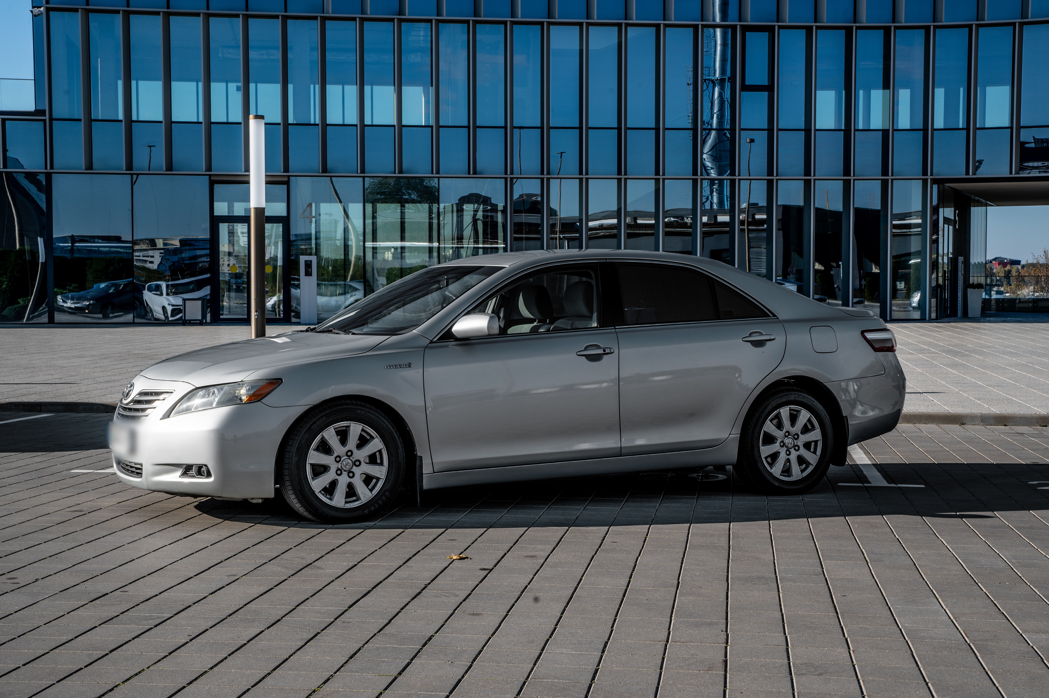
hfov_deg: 35.7
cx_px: 524
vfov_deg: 24.2
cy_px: 349
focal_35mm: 56
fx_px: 1631
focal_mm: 56
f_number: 13
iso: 100
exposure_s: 1/200
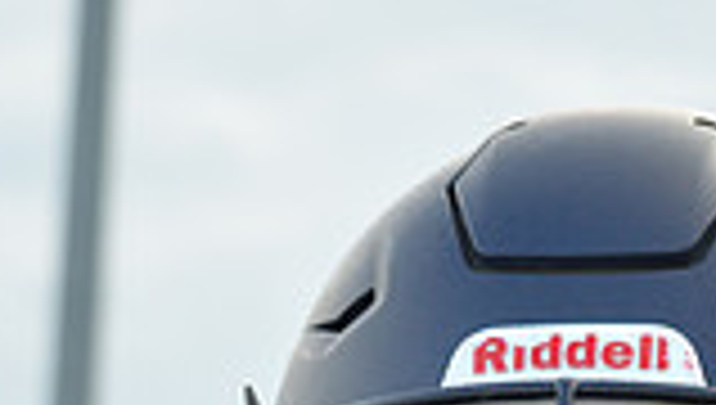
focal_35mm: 354
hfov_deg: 6.1
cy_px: 1269
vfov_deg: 3.4
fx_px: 6731
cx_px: 617
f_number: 5.6
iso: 500
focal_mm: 62
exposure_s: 1/500
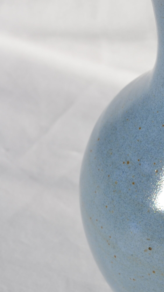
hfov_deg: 9.2
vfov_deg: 16.5
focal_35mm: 130
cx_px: 191
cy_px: 91
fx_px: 1005
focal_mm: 36
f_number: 10
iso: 100
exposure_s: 1/400
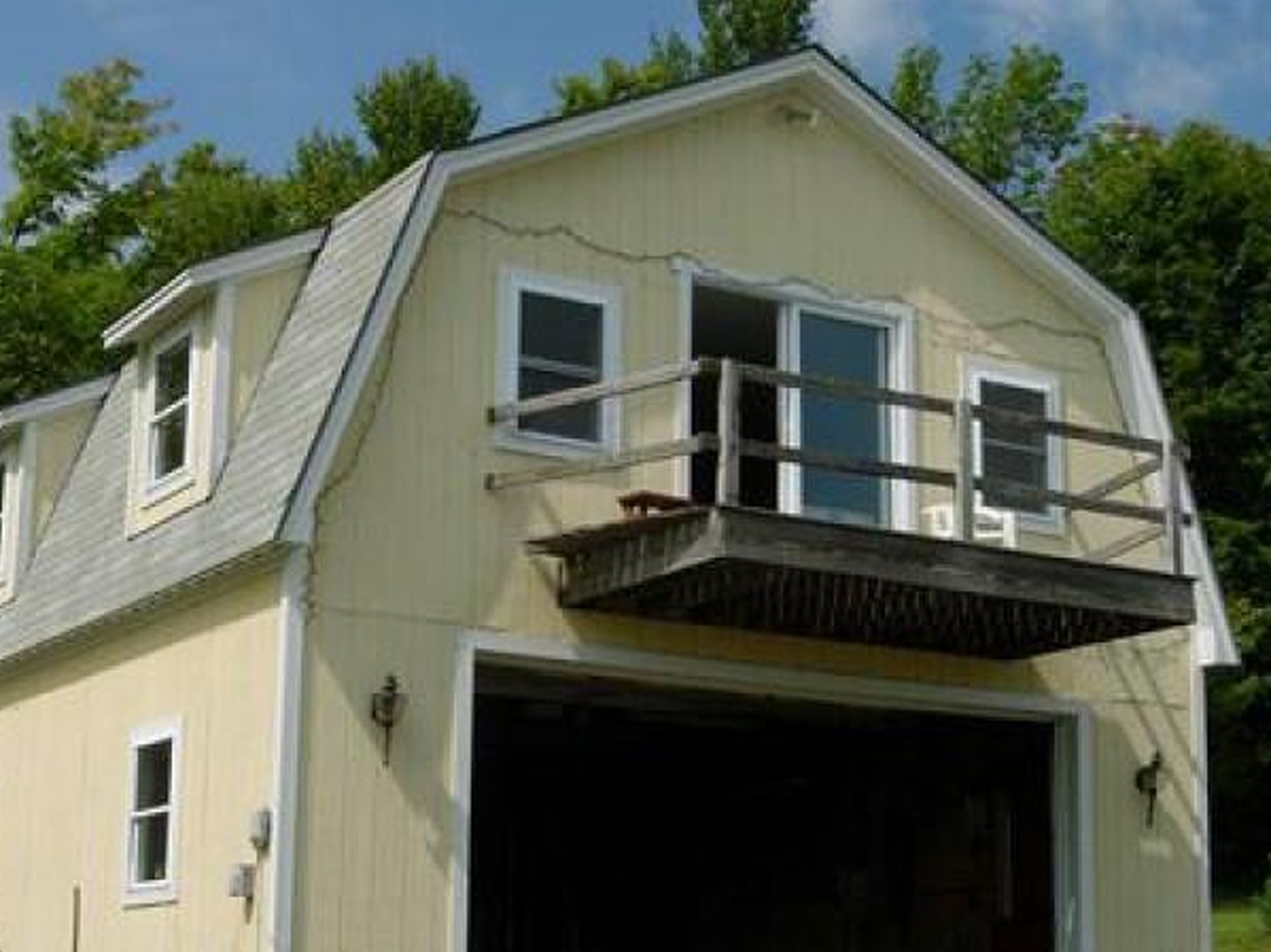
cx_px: 562
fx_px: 2386
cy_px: 490
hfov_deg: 29.8
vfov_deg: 22.6
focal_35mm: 65
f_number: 4.8
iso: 79
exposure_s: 1/1218
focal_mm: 7.8
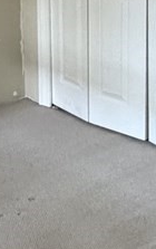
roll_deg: +0.7
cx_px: 40
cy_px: -6
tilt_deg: -10.0
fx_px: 692
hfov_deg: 12.8
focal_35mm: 102
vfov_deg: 19.7
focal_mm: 2.22
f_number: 2.2
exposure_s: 1/60
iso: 500
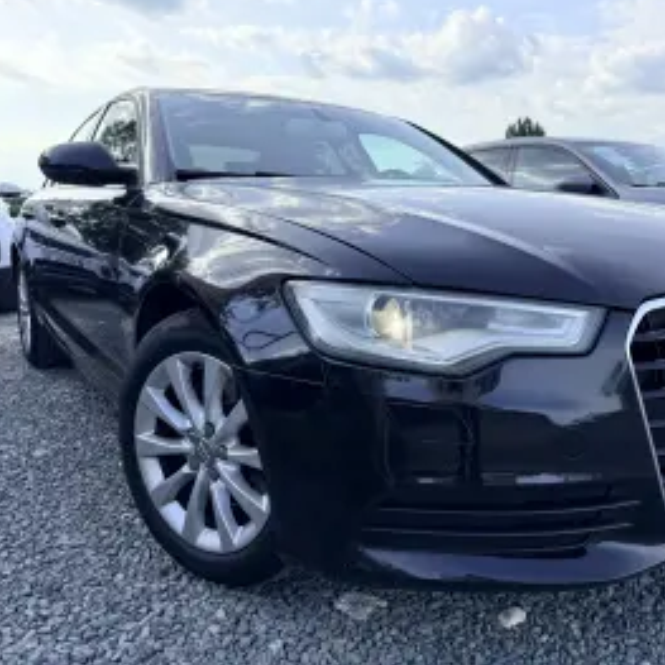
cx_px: 432
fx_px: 630
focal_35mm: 29
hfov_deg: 54.7
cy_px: 326
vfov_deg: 55.6
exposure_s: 1/2000
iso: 100
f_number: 1.78
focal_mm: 6.76
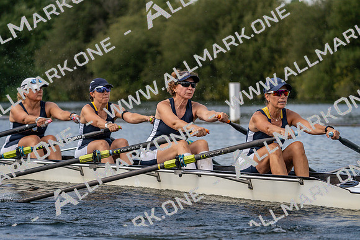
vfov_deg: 6.9
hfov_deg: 10.3
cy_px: 120
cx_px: 180
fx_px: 2000
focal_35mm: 200
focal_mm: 200
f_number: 5.6
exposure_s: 1/1600
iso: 320
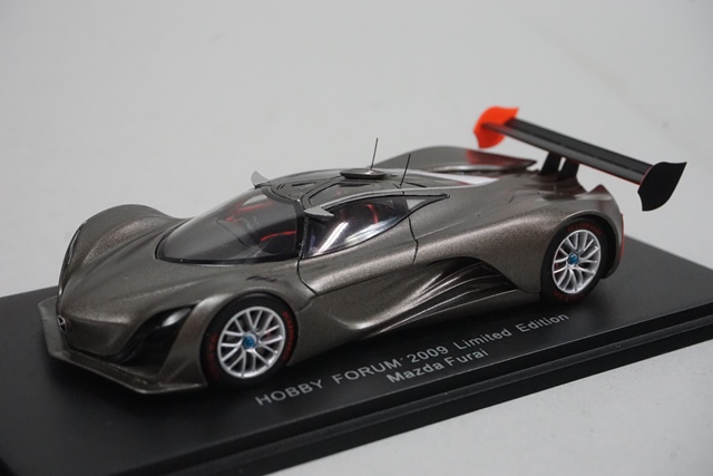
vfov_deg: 21.1
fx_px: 1278
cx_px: 356
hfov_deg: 31.2
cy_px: 238
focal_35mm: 64
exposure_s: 1/40
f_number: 10
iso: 3200
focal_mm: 43
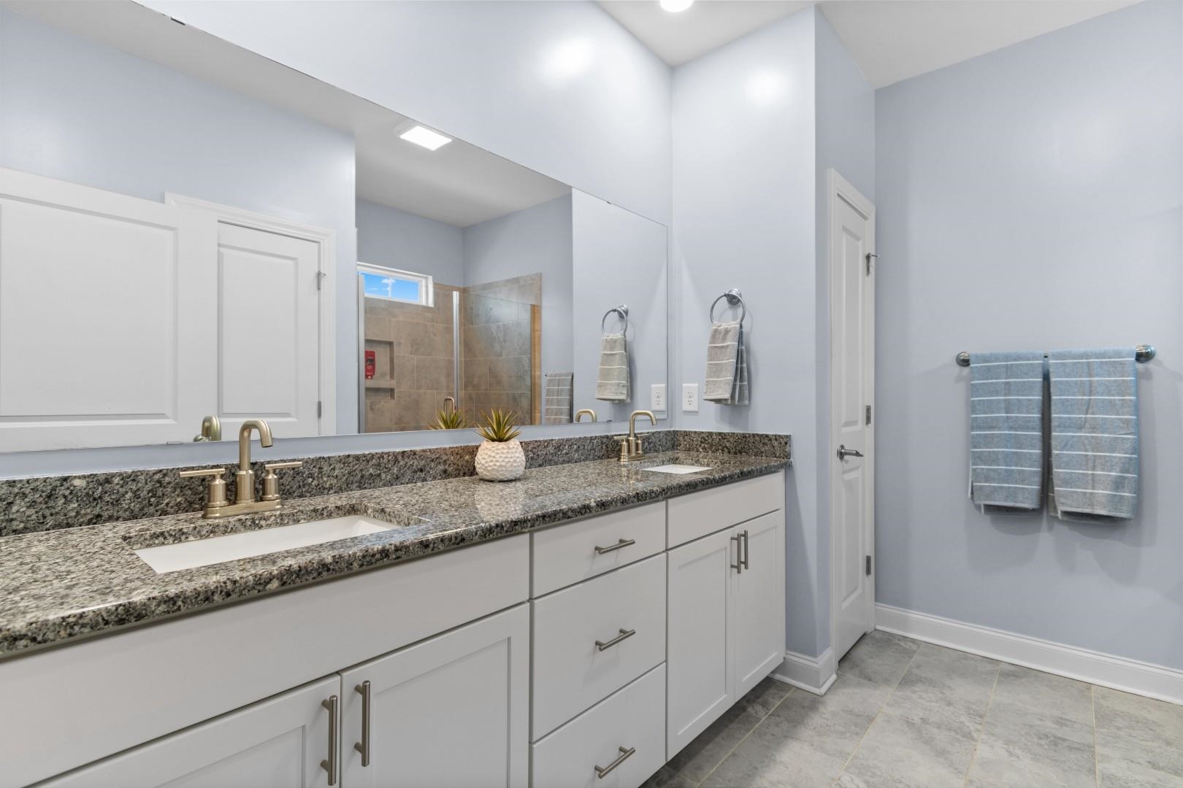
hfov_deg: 96.7
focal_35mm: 16
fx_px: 526
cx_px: 592
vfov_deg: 73.7
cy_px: 394
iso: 100
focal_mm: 11
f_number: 4.8
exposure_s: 1/5
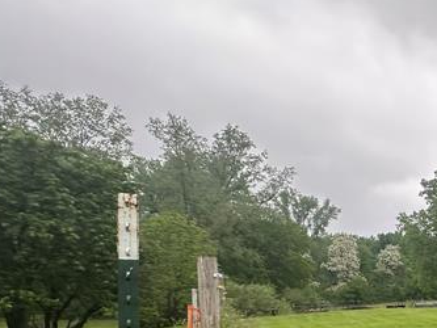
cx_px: 657
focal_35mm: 43
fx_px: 543
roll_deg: -2.7
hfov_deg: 28.3
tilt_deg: -1.8
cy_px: 308
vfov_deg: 31.7
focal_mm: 2.22
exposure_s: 1/177
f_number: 2.2
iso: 40
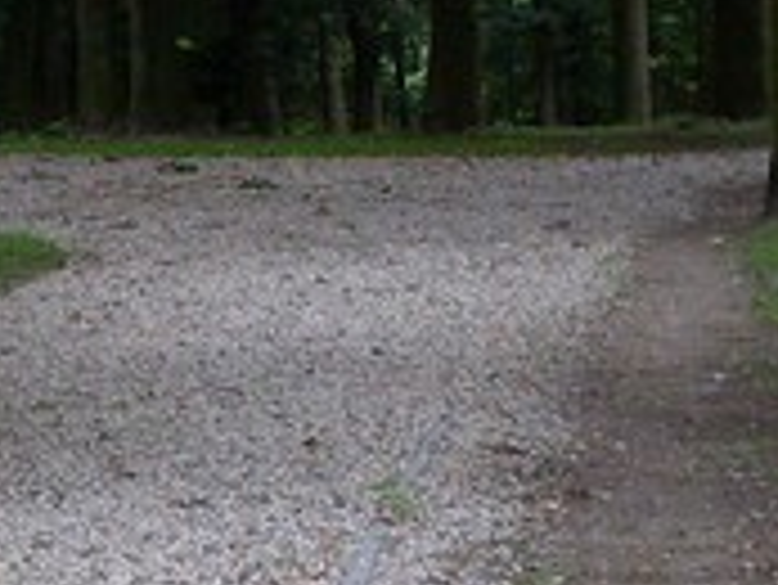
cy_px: 666
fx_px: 5083
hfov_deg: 8.7
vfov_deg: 6.5
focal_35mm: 226
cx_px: 175
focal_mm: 8.1
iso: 120
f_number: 3.1
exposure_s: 1/45
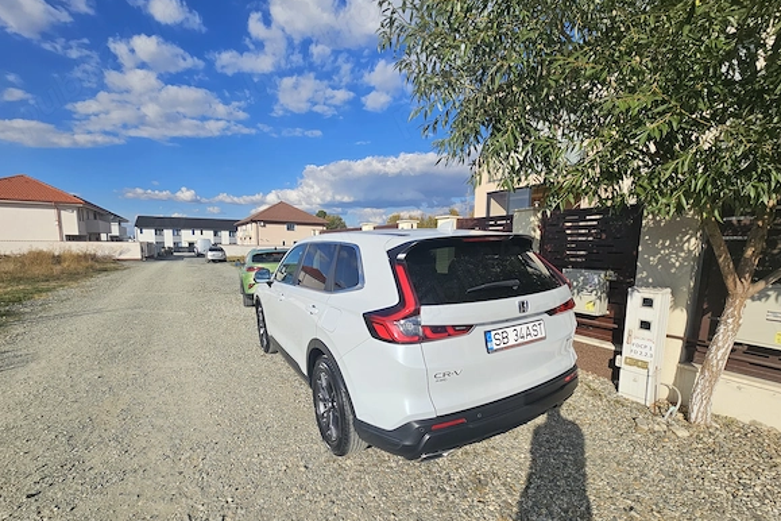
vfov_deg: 81.0
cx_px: 383
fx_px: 304
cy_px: 286
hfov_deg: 104.2
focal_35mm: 14
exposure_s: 1/3559
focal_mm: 2.2
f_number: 2.2
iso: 50
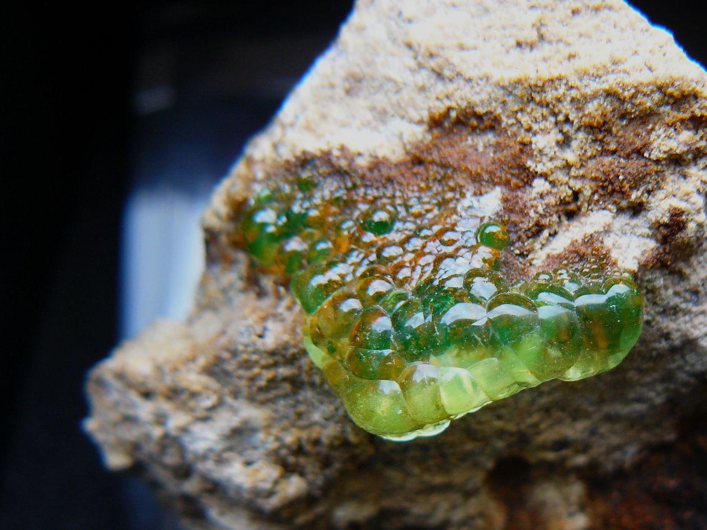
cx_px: 454
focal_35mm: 49
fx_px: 1001
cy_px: 352
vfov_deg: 29.5
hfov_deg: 38.6
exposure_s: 1/40
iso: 100
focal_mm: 6
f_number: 2.8
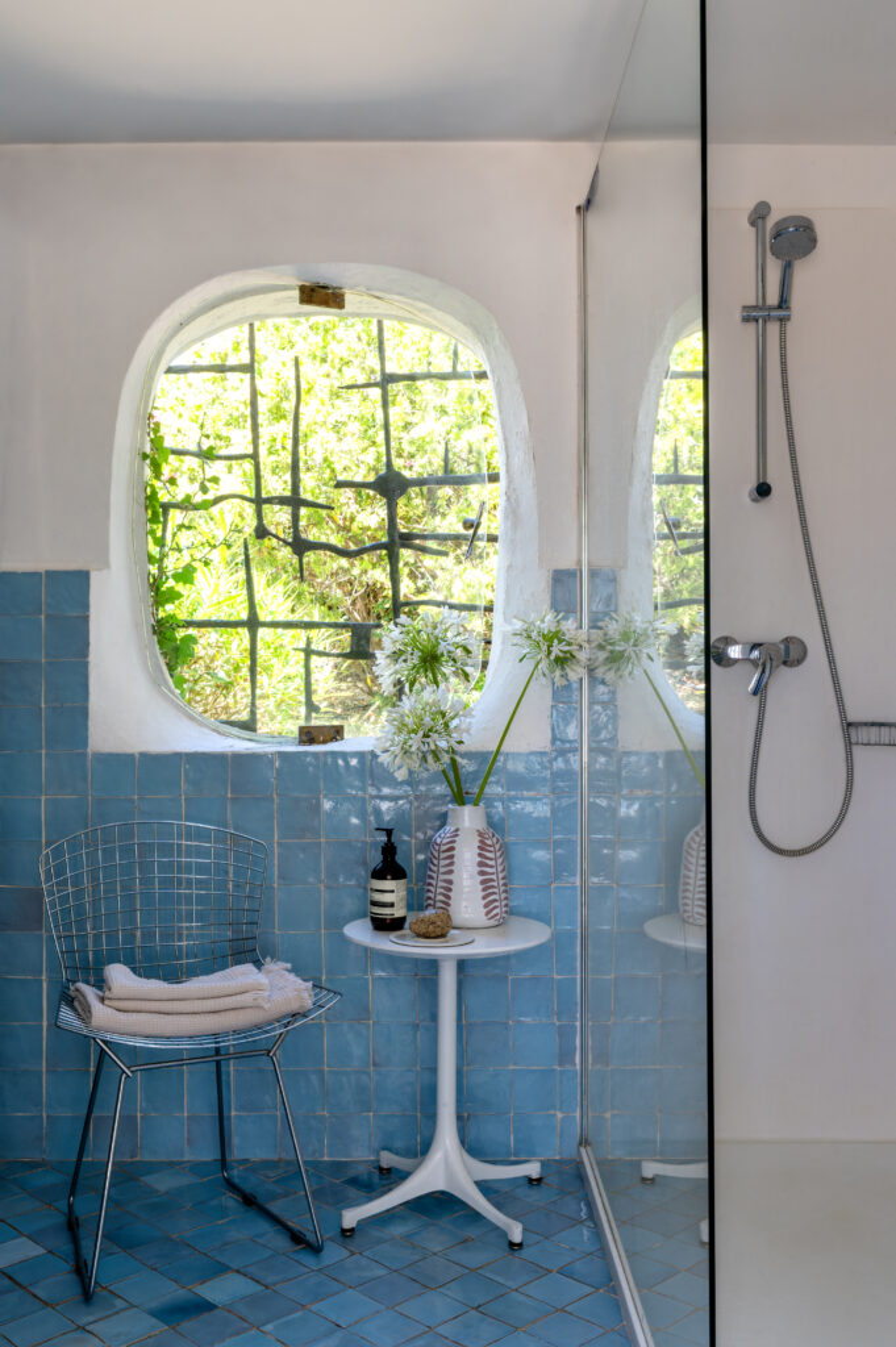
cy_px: 674
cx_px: 448
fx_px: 1309
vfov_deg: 54.5
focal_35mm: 35
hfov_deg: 37.8
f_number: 16
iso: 800
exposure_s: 1/20
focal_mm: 35
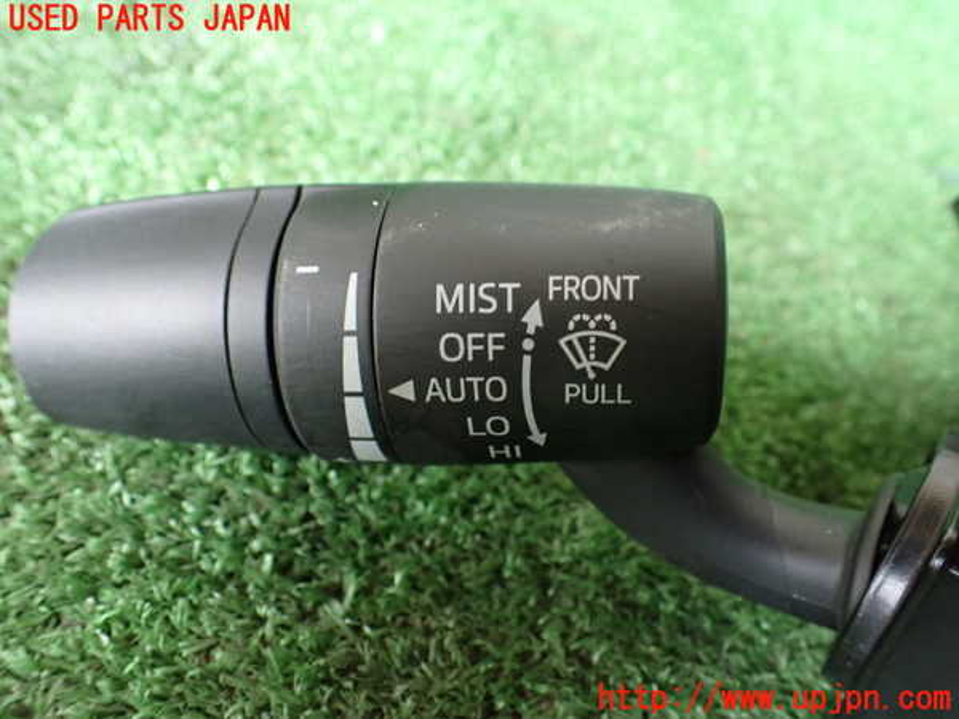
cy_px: 360
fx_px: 831
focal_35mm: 30
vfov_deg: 46.8
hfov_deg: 60.0
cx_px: 480
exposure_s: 1/60
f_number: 2.3
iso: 800
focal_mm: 5.4
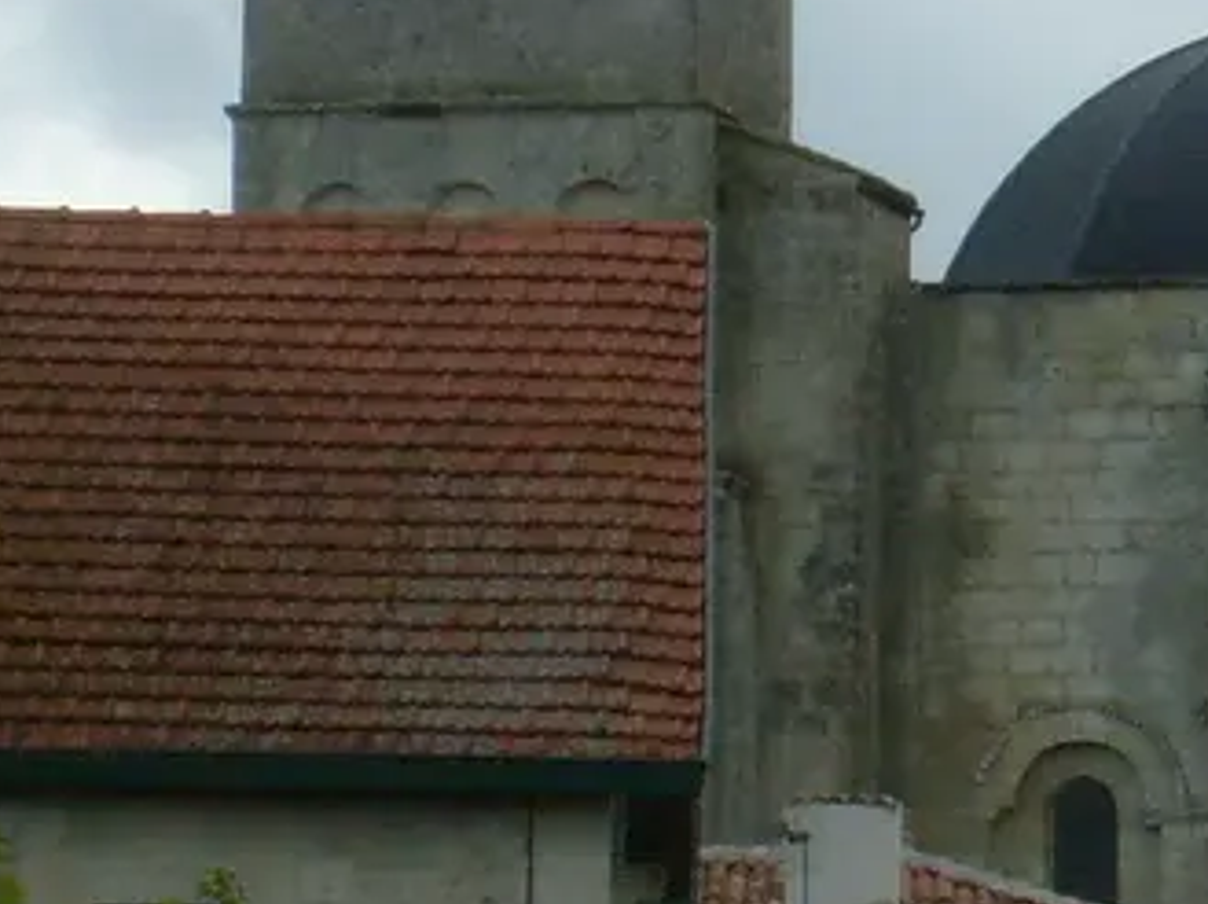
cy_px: 397
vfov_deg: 3.6
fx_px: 14397
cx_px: 1718
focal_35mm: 413
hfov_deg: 4.8
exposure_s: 1/500
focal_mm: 17.4
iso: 80
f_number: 4.9
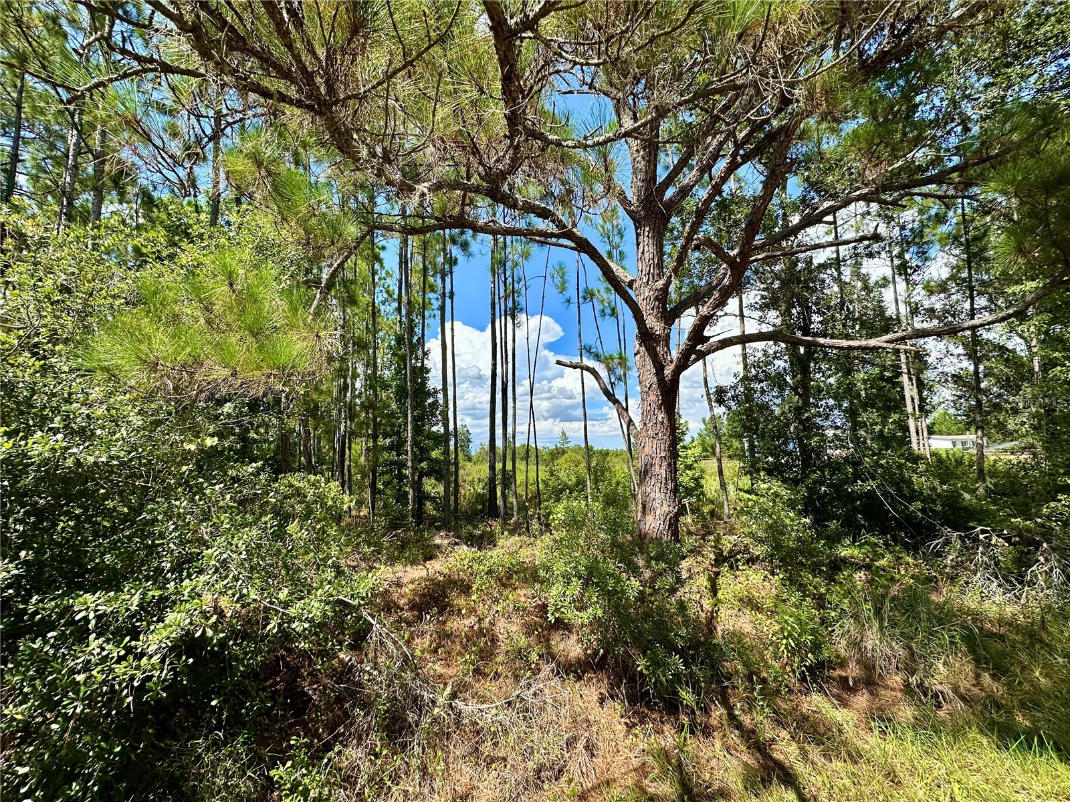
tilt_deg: +7.8
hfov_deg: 102.1
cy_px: 401
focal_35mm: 14
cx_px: 535
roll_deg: +0.9
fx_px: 433
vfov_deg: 85.7
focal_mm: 2.22
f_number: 2.2
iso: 50
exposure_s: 1/1689
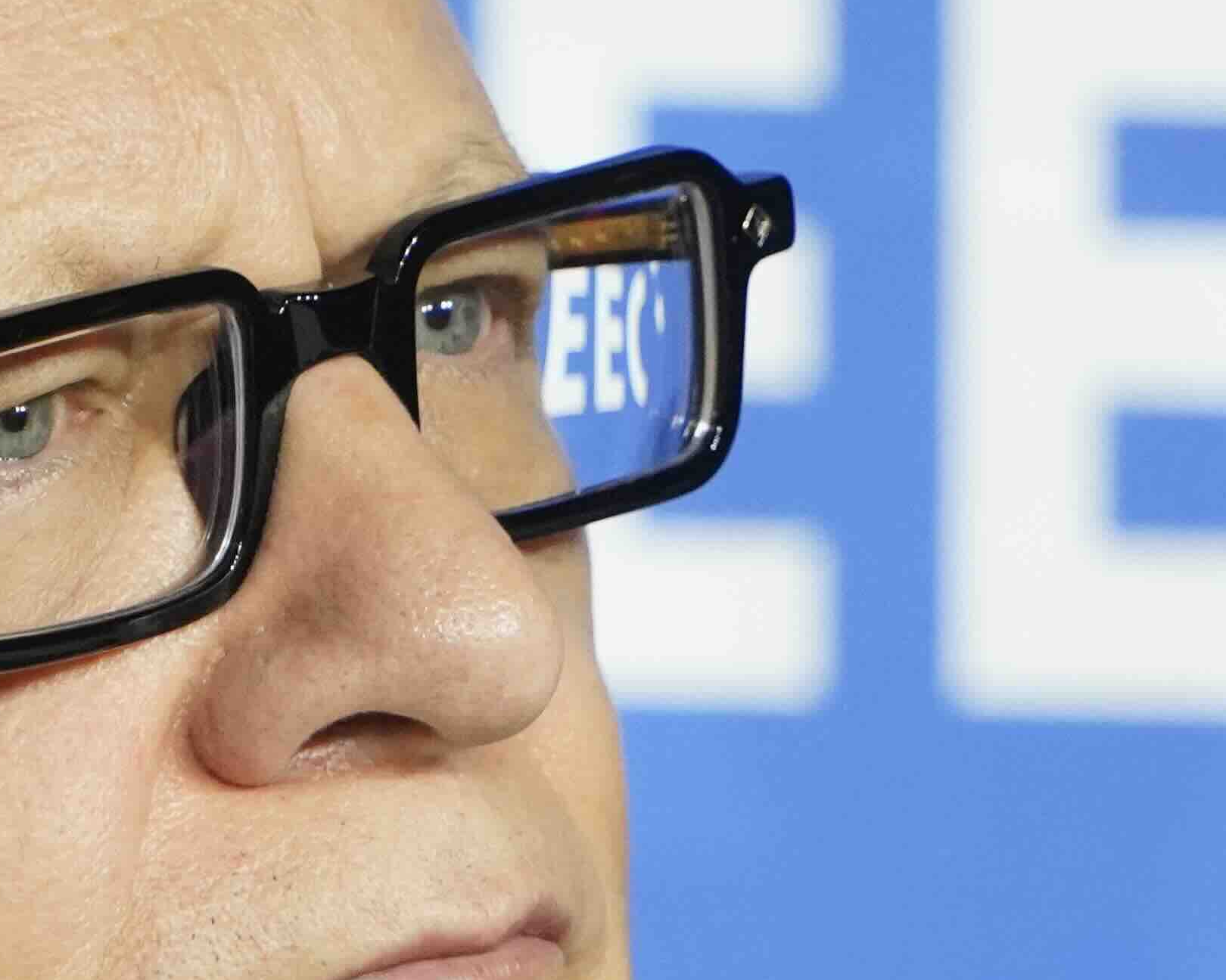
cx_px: 115
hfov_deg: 1.1
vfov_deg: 0.8
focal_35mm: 1843
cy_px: 1046
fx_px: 66873
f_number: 5.6
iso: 5000
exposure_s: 1/125
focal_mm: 400
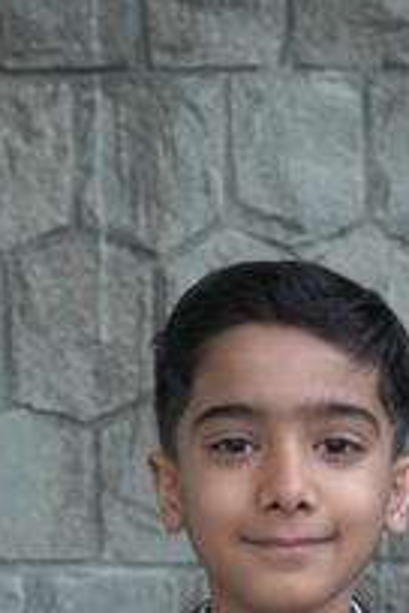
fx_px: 1721
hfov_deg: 13.5
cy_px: 613
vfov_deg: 19.6
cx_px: 269
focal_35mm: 101
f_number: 6.3
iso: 400
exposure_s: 1/125
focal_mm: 46
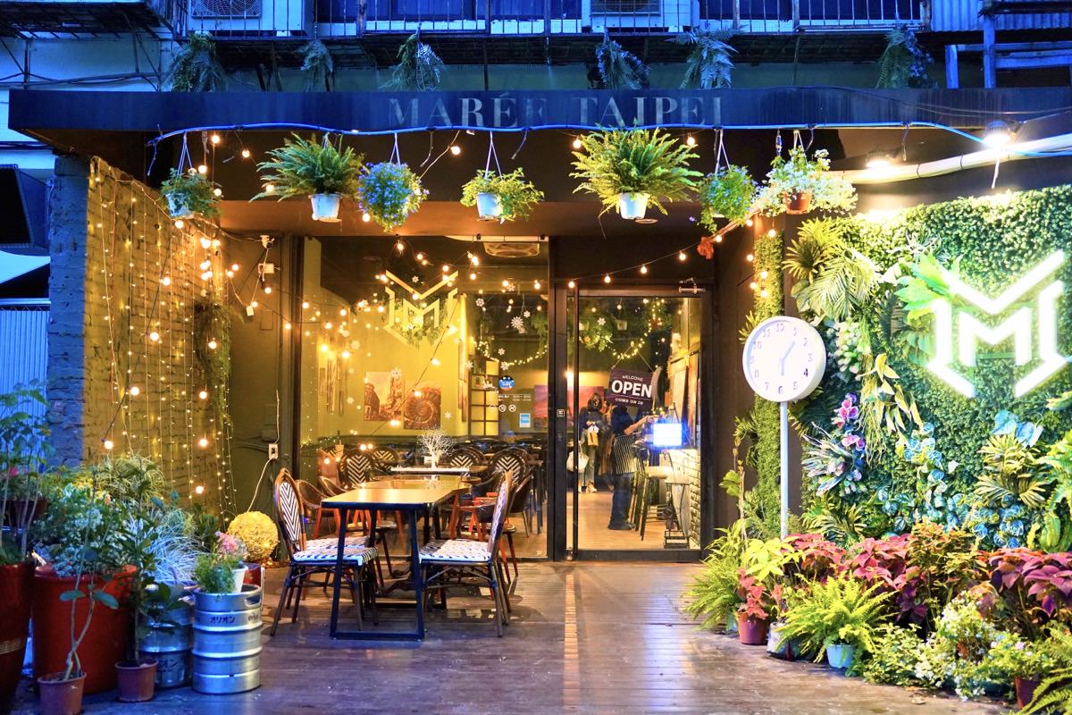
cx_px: 536
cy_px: 358
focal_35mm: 36
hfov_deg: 52.9
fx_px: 1078
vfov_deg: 36.7
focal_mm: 36.2
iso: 5000
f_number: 2.8
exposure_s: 1/160
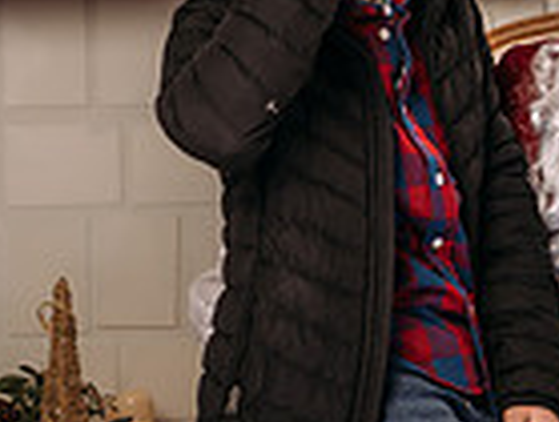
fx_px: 2558
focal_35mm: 158
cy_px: 331
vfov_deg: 9.4
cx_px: 188
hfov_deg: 12.5
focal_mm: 35
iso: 100
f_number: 6.3
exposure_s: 1/100
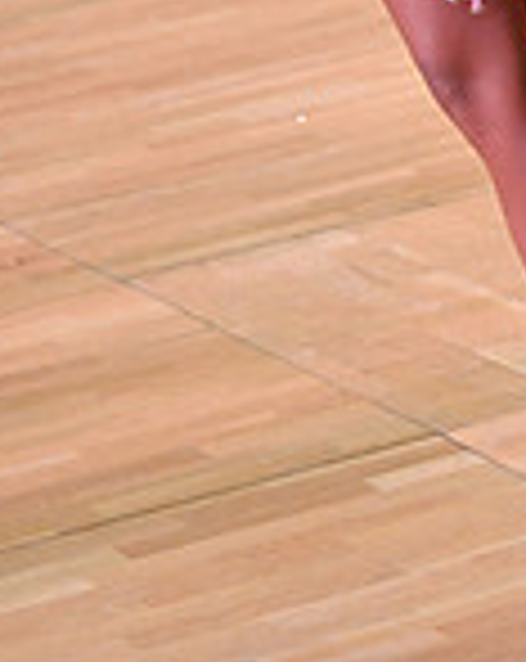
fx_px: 5075
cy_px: -338
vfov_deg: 7.3
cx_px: 767
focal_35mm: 260
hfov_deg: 5.9
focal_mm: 70
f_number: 4.5
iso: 4000
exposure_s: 1/400
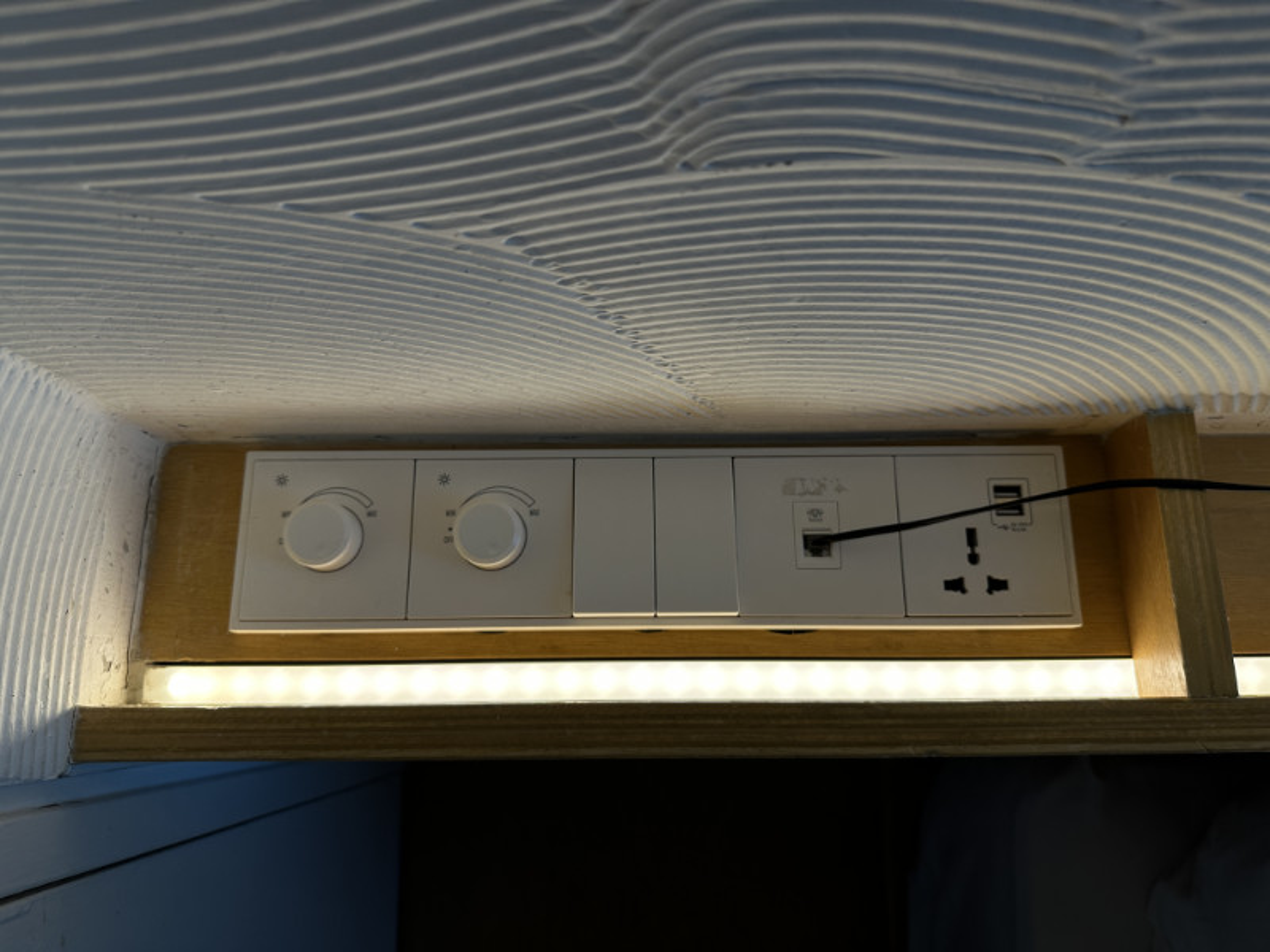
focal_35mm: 24
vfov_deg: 56.8
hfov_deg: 71.6
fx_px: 881
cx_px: 635
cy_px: 476
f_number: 1.8
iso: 80
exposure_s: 1/943
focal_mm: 6.9
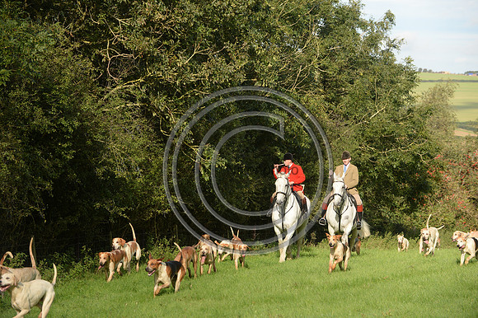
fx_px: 1592
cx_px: 239
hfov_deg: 17.1
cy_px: 159
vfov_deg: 11.4
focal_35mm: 120
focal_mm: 120
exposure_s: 1/1250
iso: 560
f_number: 5
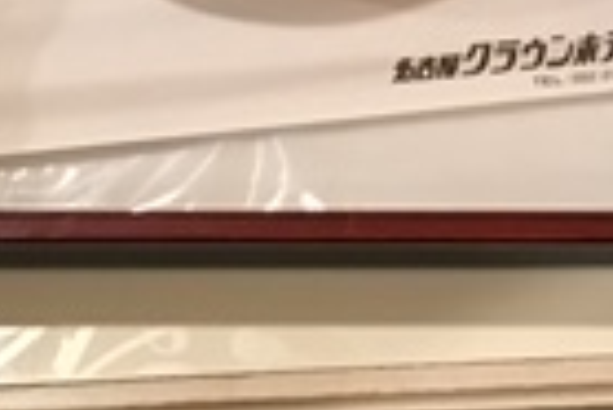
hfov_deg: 14.5
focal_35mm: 139
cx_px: 631
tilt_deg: -54.1
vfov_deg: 9.2
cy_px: -436
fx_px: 2369
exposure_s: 1/17
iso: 200
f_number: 2.2
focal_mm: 4.15
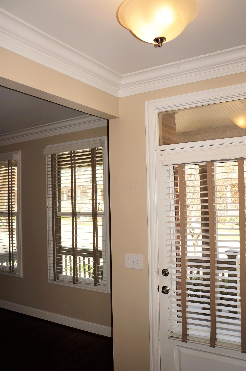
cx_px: 123
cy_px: 186
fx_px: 308
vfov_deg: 62.0
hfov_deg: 43.5
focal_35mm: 30
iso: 100
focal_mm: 20
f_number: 4
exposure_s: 1/60
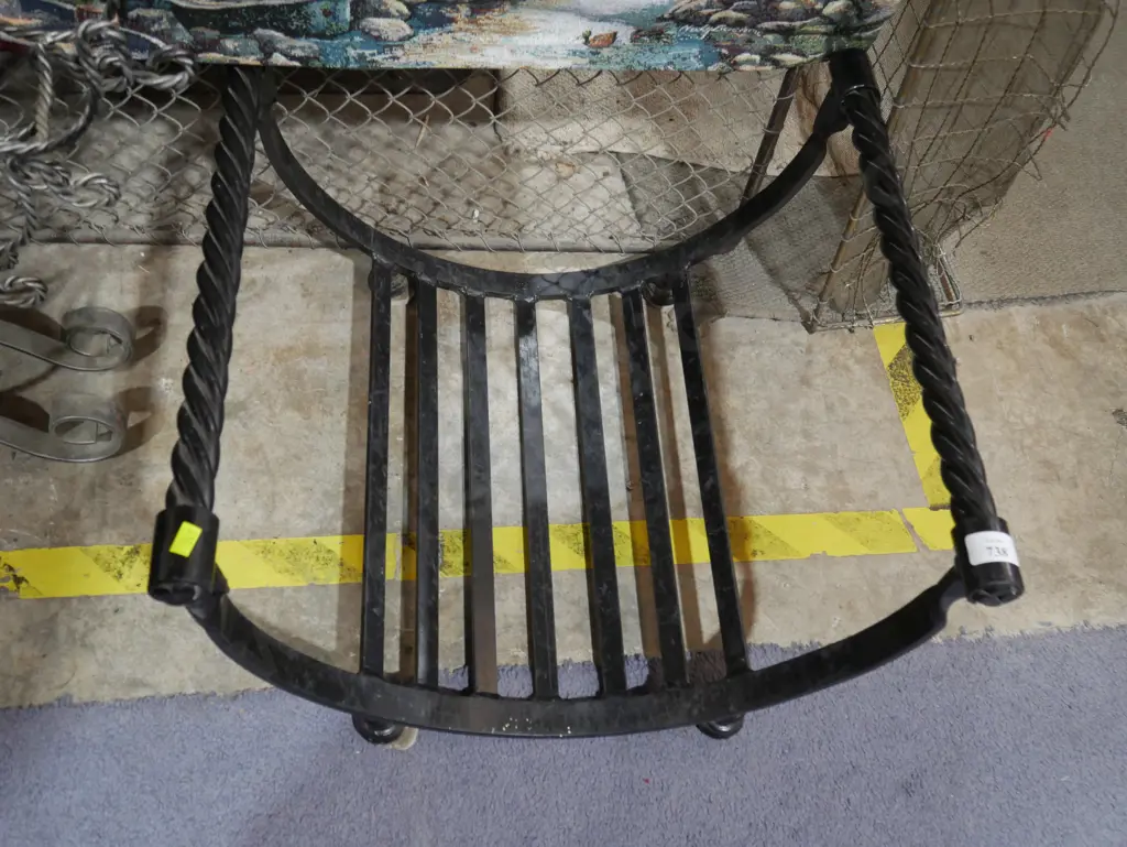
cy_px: 424
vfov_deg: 37.8
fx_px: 1238
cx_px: 564
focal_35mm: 38
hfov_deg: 49.0
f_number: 4.1
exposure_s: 1/60
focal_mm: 19
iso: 800
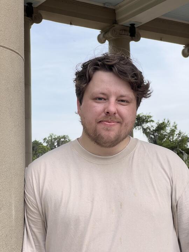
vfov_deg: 25.3
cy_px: 126
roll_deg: -0.2
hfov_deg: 19.1
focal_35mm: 77
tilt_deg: +8.8
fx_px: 561
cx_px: 94
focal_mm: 9
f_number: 2.8
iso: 32
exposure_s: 1/352
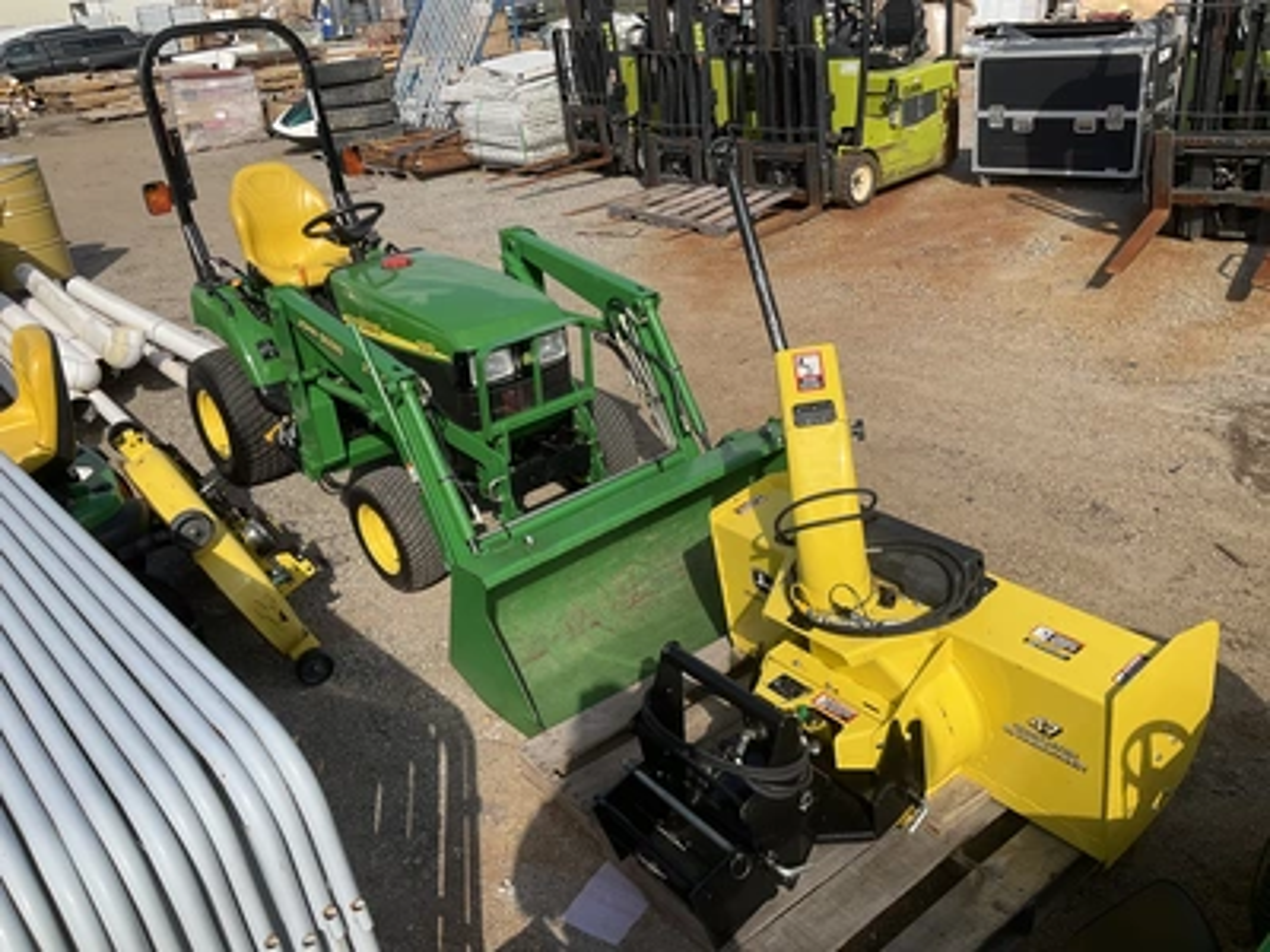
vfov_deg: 48.2
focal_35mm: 29
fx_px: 1064
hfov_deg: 61.7
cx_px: 635
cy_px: 476
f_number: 1.8
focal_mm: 3
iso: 25
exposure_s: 1/1912
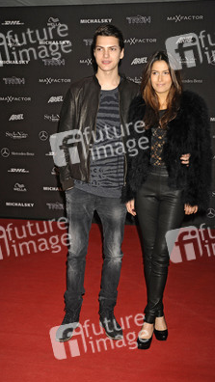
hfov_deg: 21.8
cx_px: 127
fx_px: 557
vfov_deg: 37.8
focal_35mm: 55
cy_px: 192
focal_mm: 52
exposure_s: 1/250
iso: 800
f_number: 7.1
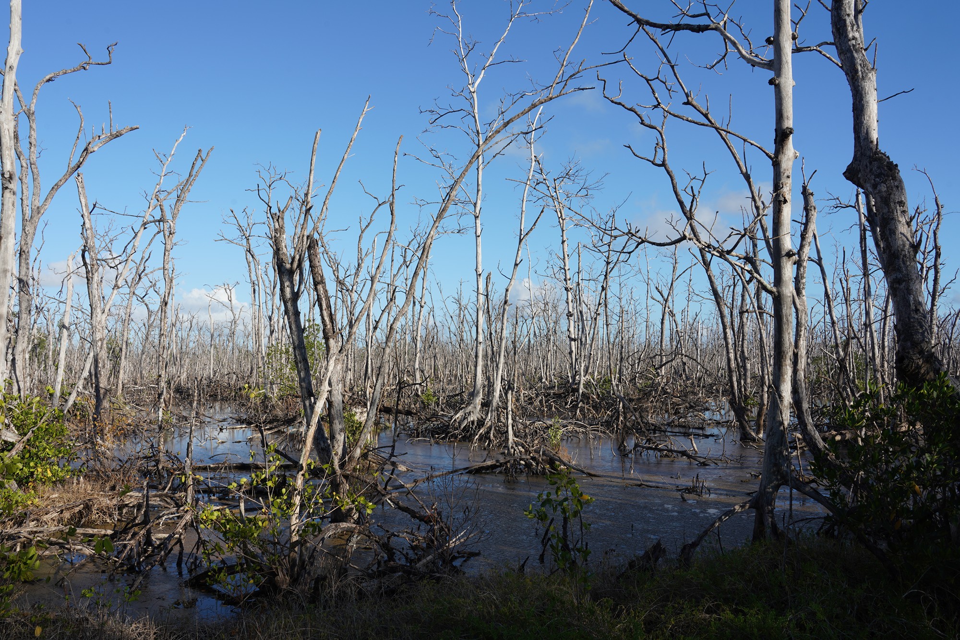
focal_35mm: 28
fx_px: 747
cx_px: 480
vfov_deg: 46.4
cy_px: 320
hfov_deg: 65.5
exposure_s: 1/100
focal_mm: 28
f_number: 14
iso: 100
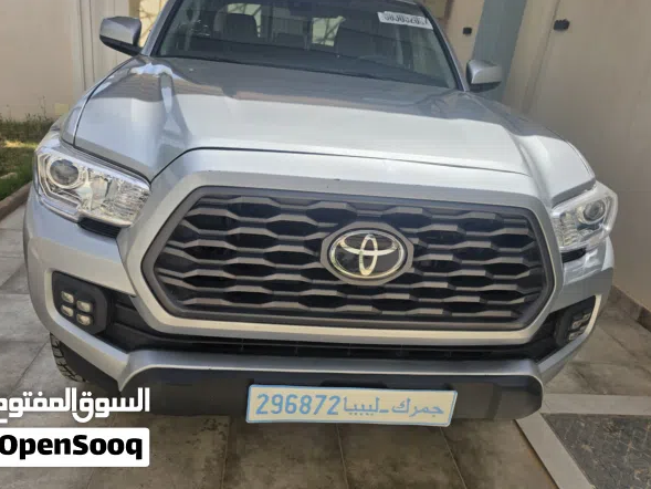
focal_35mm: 25
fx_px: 470
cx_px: 316
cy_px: 228
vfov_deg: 54.9
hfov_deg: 69.4
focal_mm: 6.5
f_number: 1.4
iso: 32
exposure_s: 1/7939
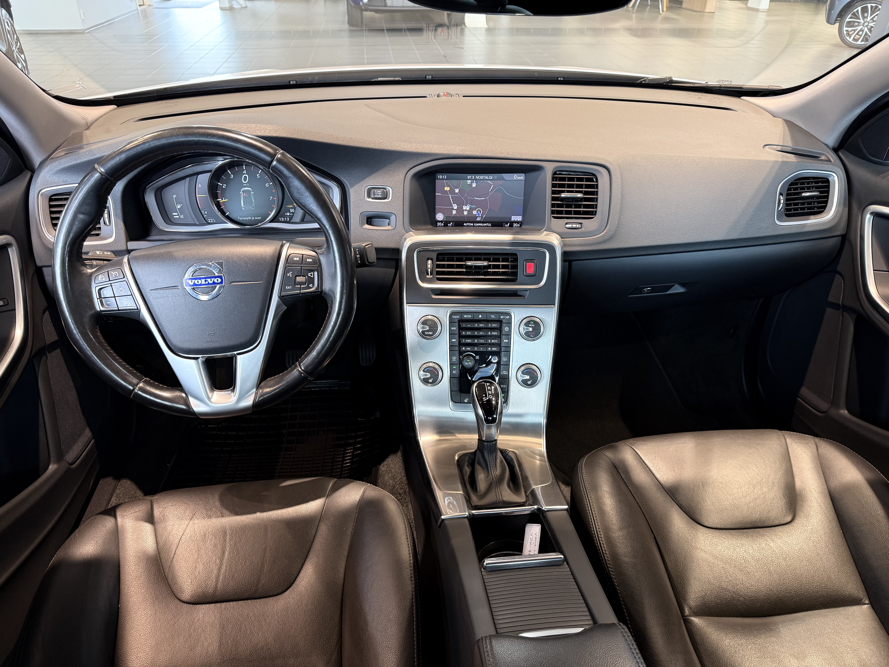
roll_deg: -1.0
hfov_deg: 71.6
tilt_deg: -33.1
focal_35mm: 24
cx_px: 444
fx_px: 616
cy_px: 334
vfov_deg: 56.8
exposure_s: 1/50
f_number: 1.78
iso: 200
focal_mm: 6.76
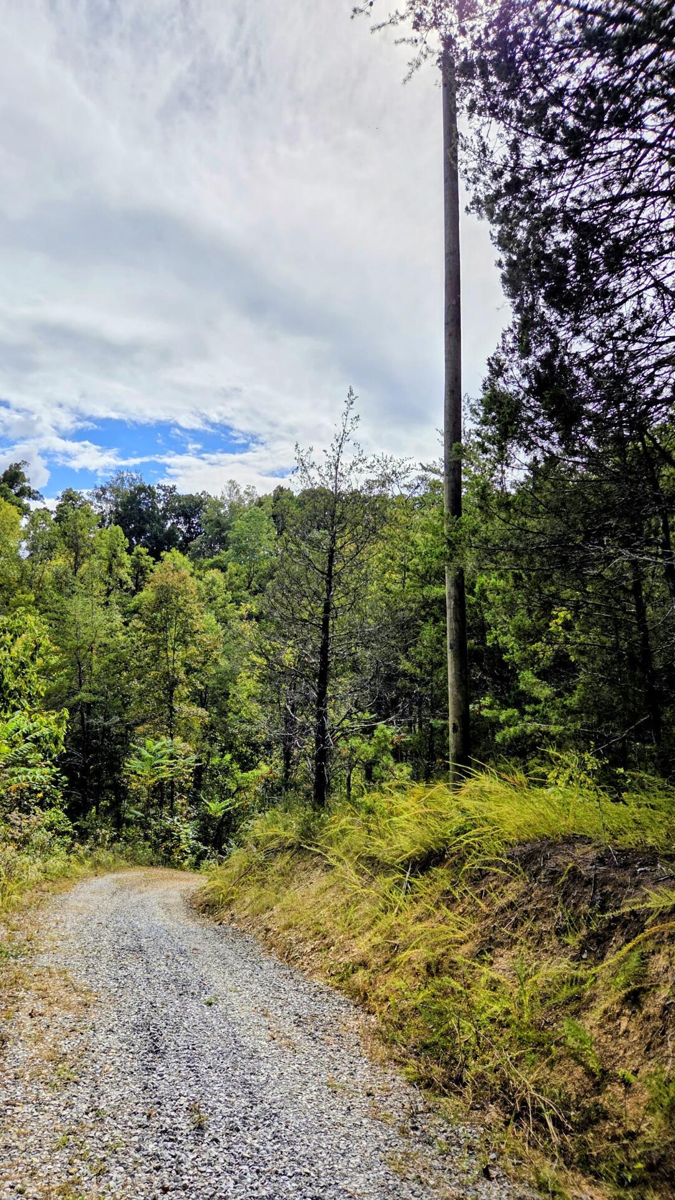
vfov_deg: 71.9
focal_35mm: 26
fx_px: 828
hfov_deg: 44.1
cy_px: 596
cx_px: 268
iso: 32
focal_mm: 5.4
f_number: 1.8
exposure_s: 1/7891
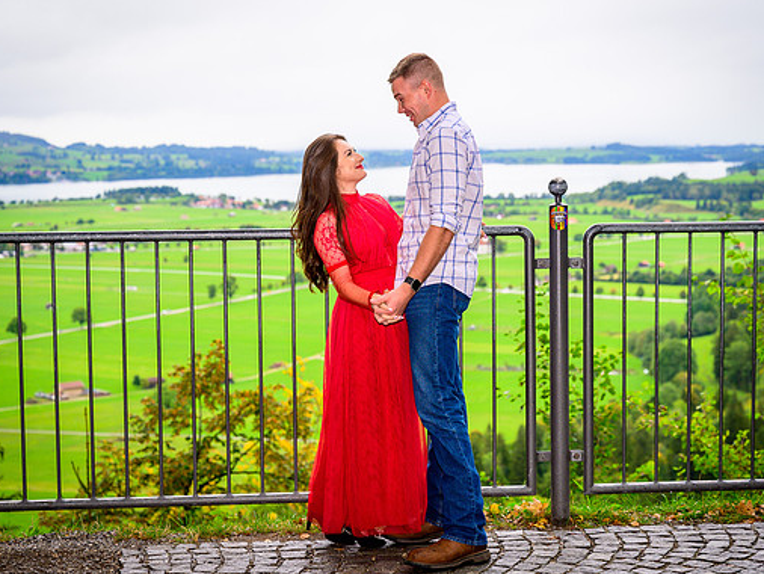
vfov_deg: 19.4
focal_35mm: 76
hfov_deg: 25.6
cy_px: 284
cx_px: 393
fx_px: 1678
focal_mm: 69
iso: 400
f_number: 4.5
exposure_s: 1/640
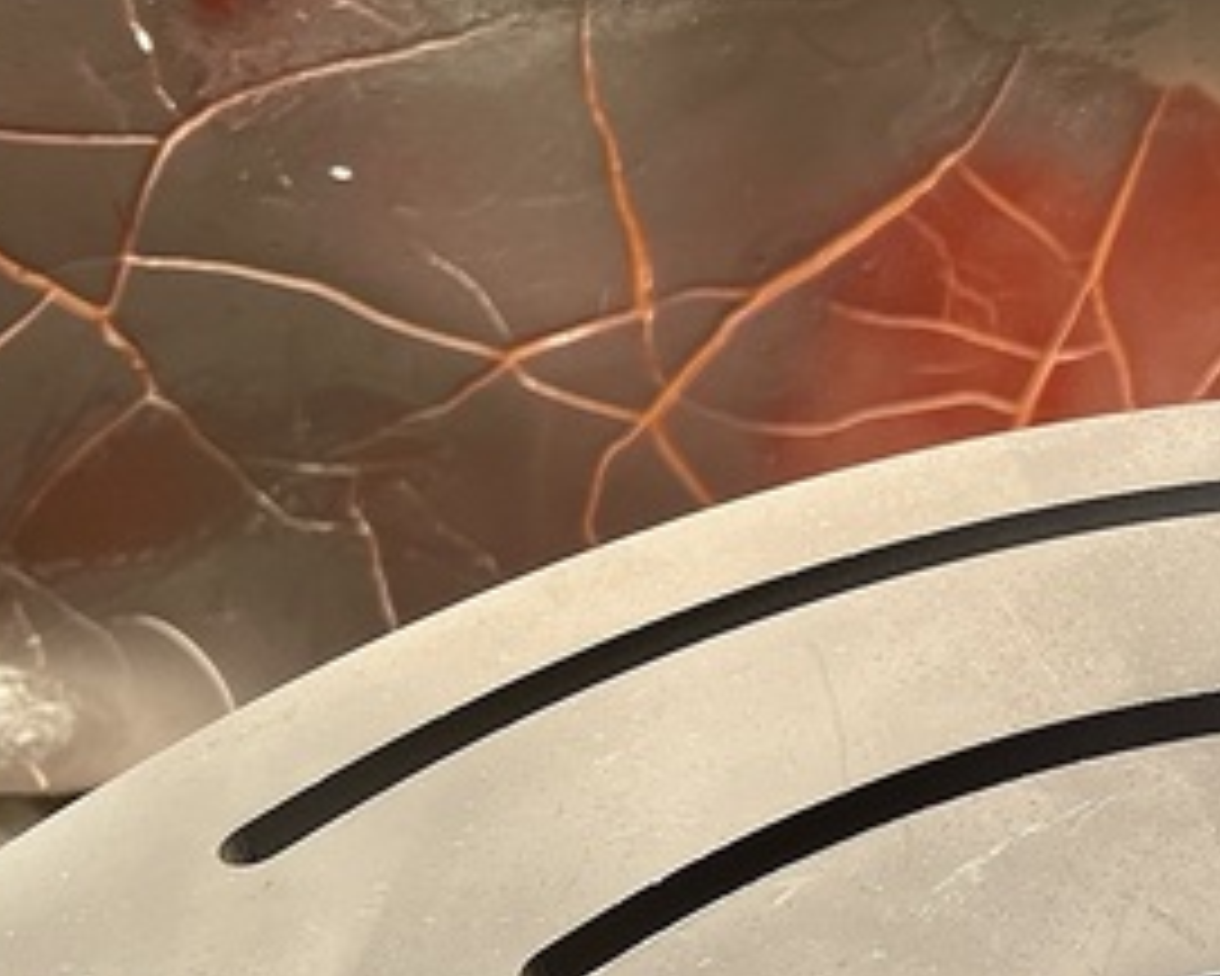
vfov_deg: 25.4
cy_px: 463
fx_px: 2167
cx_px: 1373
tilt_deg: -33.6
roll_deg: +3.4
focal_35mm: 60
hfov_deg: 28.3
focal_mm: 5.7
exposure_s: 1/100
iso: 125
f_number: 1.5
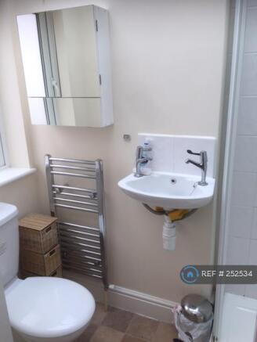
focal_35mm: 29
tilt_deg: -17.8
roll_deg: +3.0
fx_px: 287
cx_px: 128
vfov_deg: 61.6
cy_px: 171
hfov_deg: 48.2
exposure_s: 1/176
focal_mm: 4.15
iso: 32
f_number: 2.2
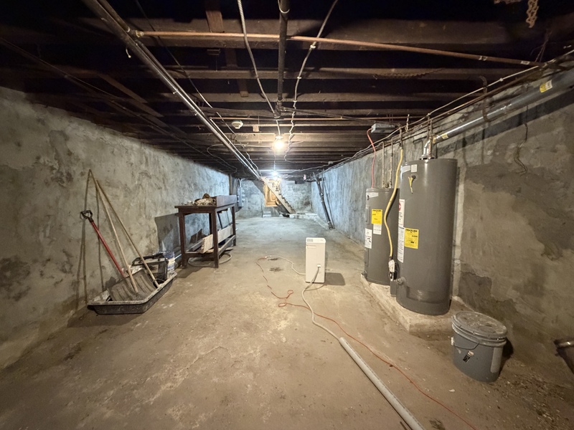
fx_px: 232
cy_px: 215
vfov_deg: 85.7
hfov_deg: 102.1
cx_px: 287
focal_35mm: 14
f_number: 2.2
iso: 1250
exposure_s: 1/30
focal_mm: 2.22
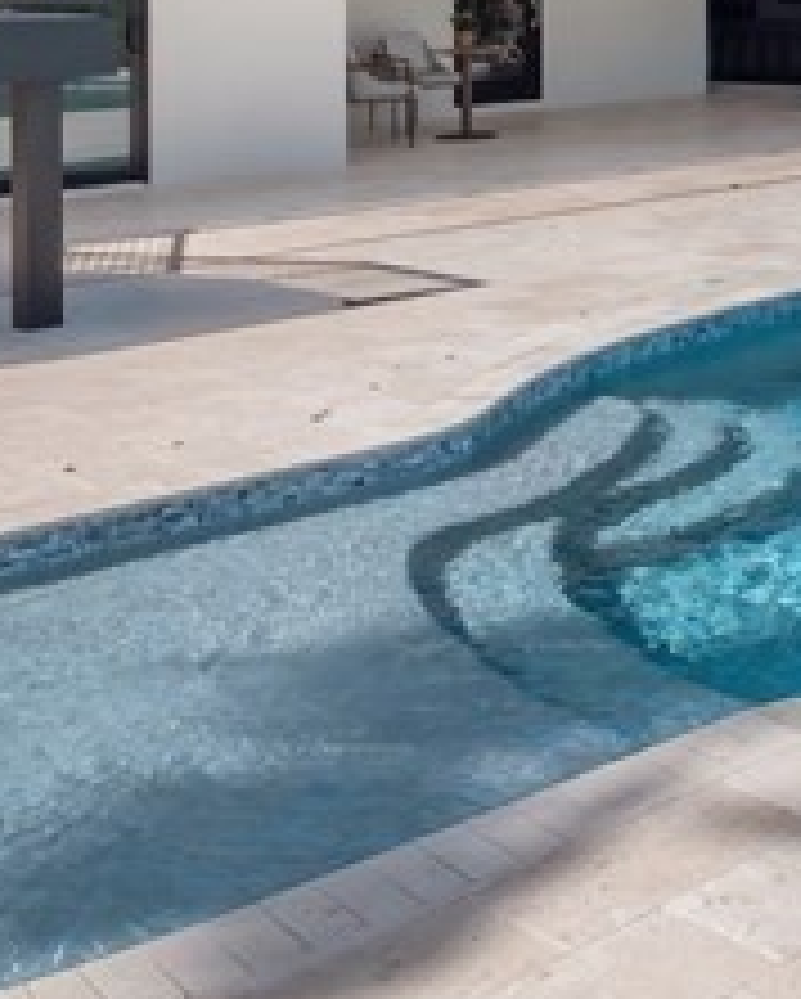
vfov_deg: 28.0
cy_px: -32
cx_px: 1048
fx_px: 1864
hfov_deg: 21.8
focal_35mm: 63
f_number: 7.1
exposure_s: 1/400
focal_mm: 7
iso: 200
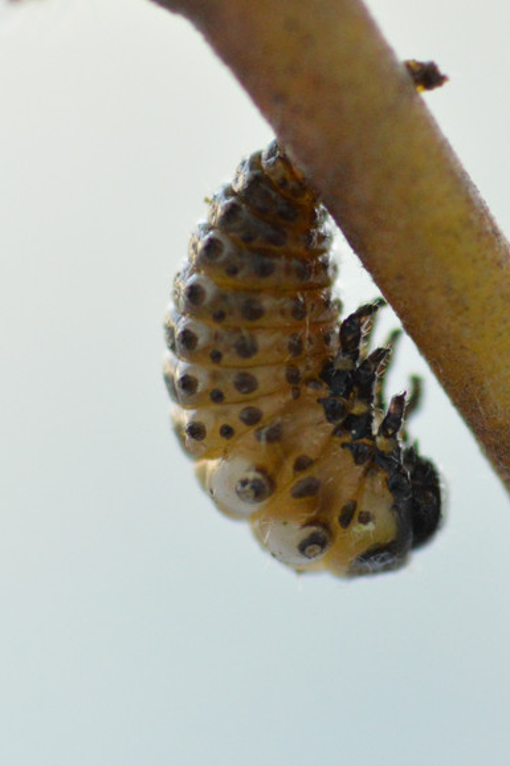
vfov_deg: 12.4
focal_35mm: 166
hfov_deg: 8.3
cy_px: 360
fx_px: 3529
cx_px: 278
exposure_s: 1/320
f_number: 13
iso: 1600
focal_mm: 100
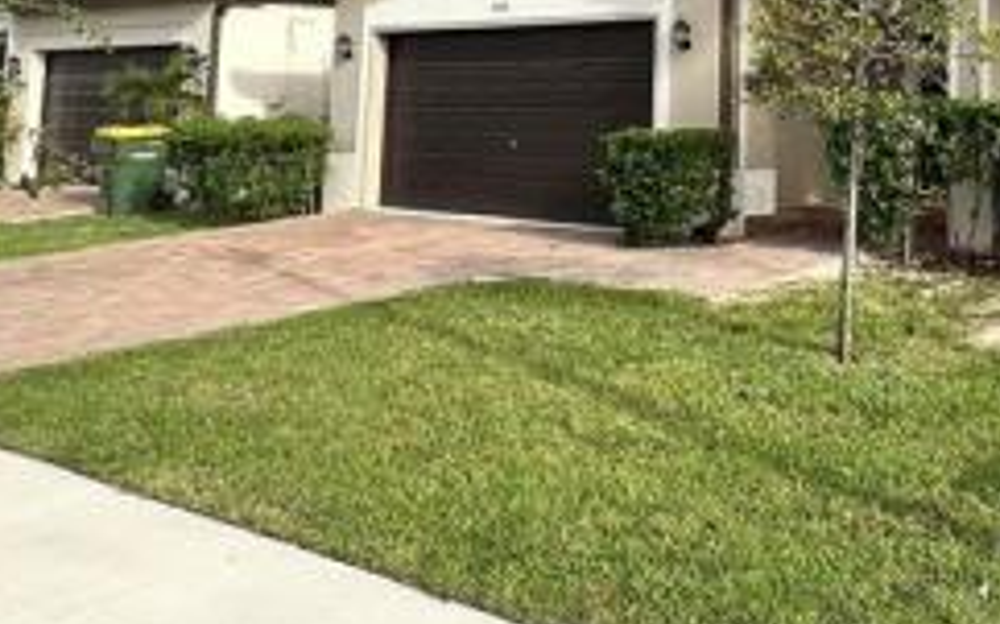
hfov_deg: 43.2
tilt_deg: +7.6
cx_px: 938
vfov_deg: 28.6
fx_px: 1117
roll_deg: -0.3
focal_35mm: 41
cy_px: -45
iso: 32
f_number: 1.8
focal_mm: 1.57
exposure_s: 1/911
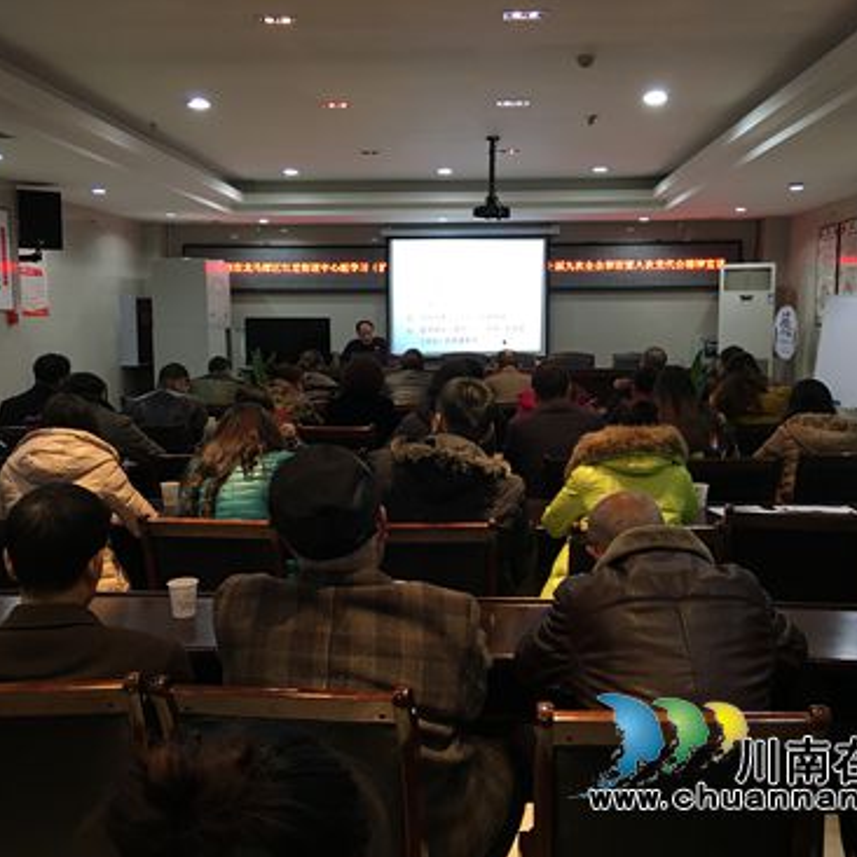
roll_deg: +0.4
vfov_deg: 47.2
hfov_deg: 47.2
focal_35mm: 35
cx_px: 452
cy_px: 434
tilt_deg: -5.3
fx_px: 980
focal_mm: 4.15
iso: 50
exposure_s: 1/17
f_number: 2.2
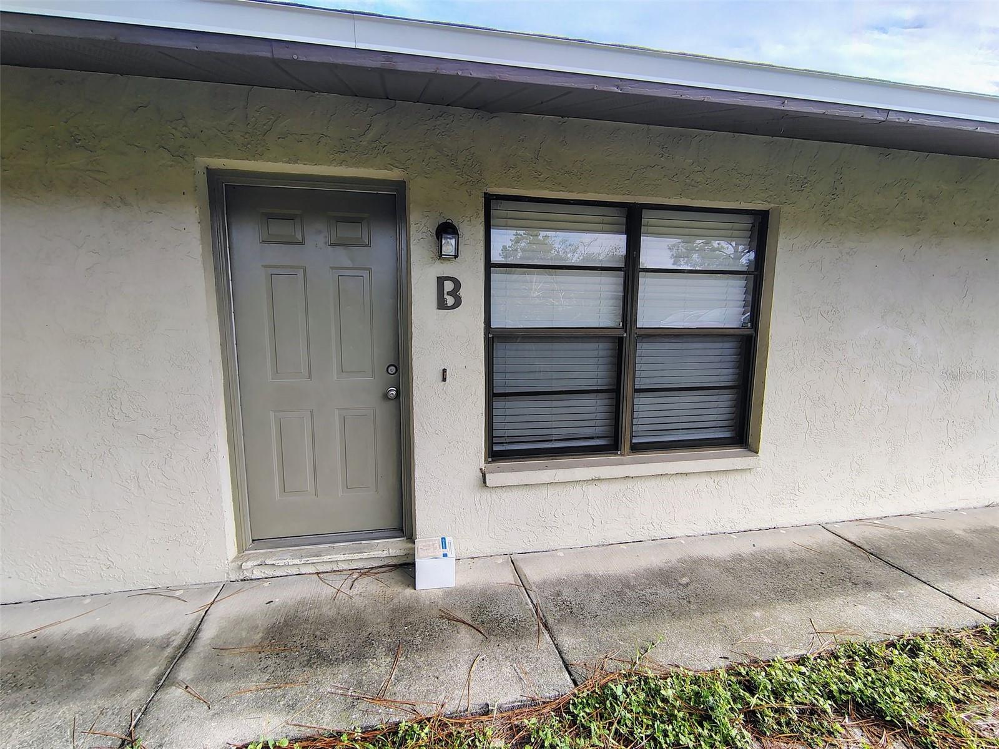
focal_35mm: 16
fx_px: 462
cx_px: 500
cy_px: 374
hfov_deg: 94.5
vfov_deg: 78.1
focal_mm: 2.13
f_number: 2.2
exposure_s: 1/227
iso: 100
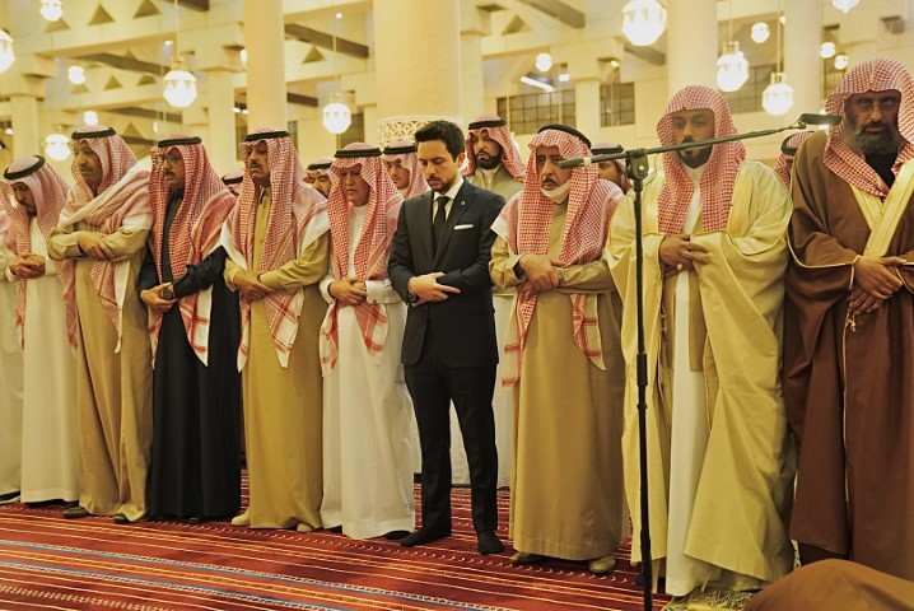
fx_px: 1067
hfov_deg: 46.4
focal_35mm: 42
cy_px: 306
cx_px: 457
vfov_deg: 32.0
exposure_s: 1/125
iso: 4000
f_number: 2.8
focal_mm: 42
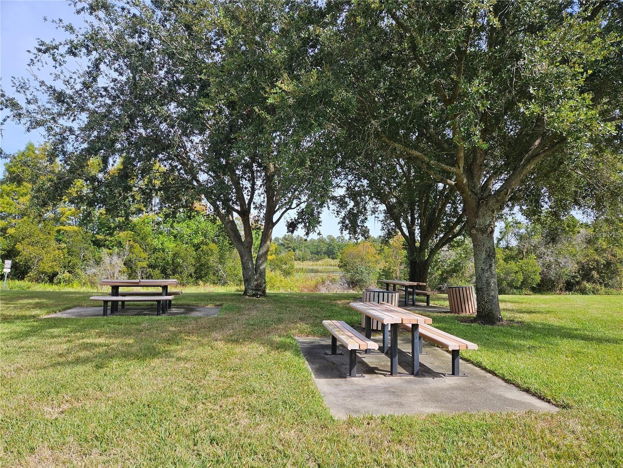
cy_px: 234
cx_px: 312
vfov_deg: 58.9
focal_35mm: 23
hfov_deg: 73.9
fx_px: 414
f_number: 1.8
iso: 32
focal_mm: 5.4
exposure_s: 1/1422
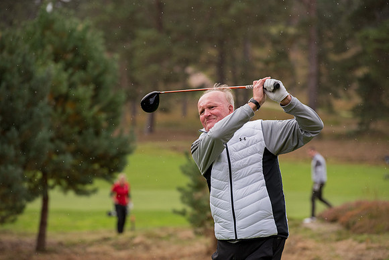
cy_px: 130
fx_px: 2162
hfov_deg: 10.3
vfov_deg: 6.9
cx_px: 194
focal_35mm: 200
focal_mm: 200
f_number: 5
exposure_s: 1/1250
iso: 800
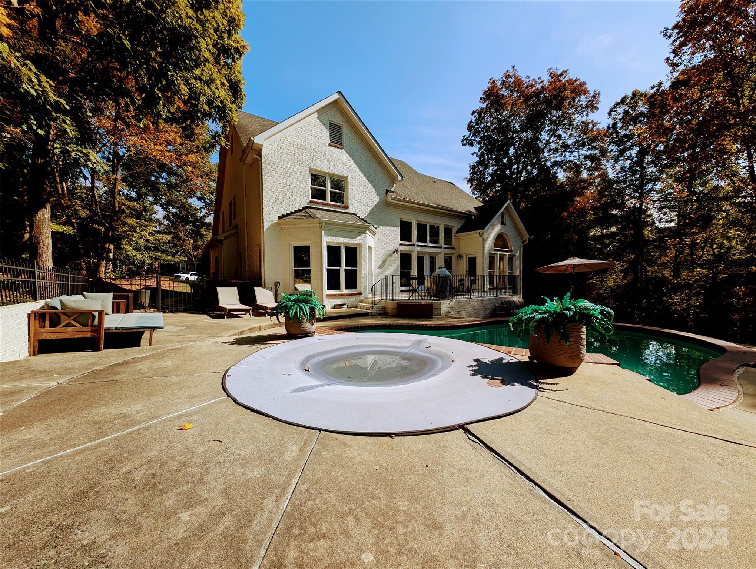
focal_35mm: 12
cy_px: 284
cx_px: 378
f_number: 1.95
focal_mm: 2.23
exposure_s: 1/2538
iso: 42
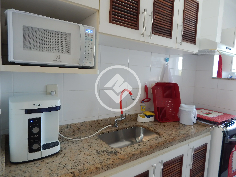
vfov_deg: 61.1
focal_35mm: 22
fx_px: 150
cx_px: 118
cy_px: 88
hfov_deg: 76.4
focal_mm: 4
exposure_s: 1/50
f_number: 3
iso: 125
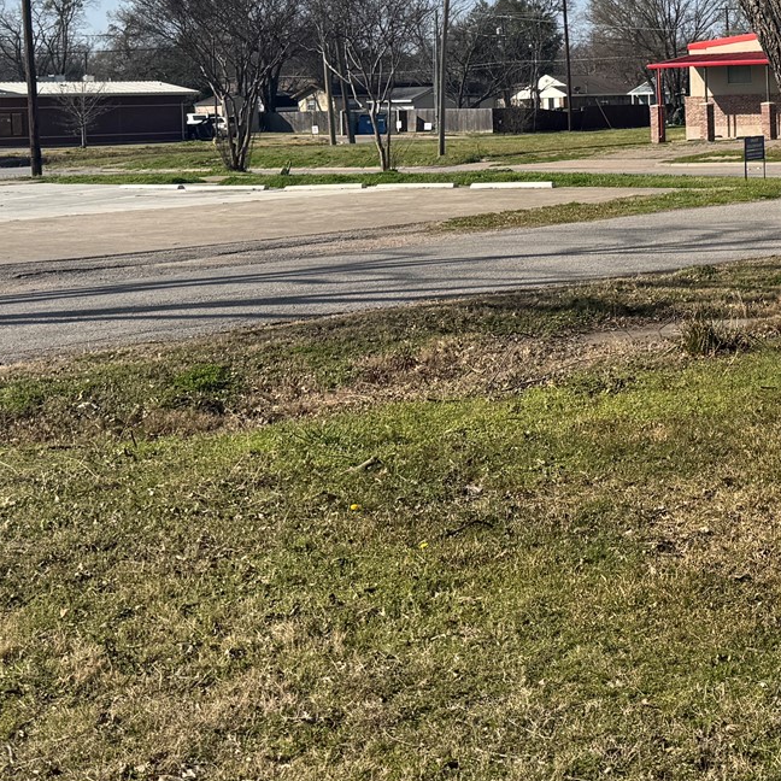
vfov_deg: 25.2
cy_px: 135
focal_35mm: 67
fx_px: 1710
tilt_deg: -3.4
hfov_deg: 23.4
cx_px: 945
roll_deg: +1.1
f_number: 1.78
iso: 80
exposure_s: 1/4608
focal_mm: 6.76
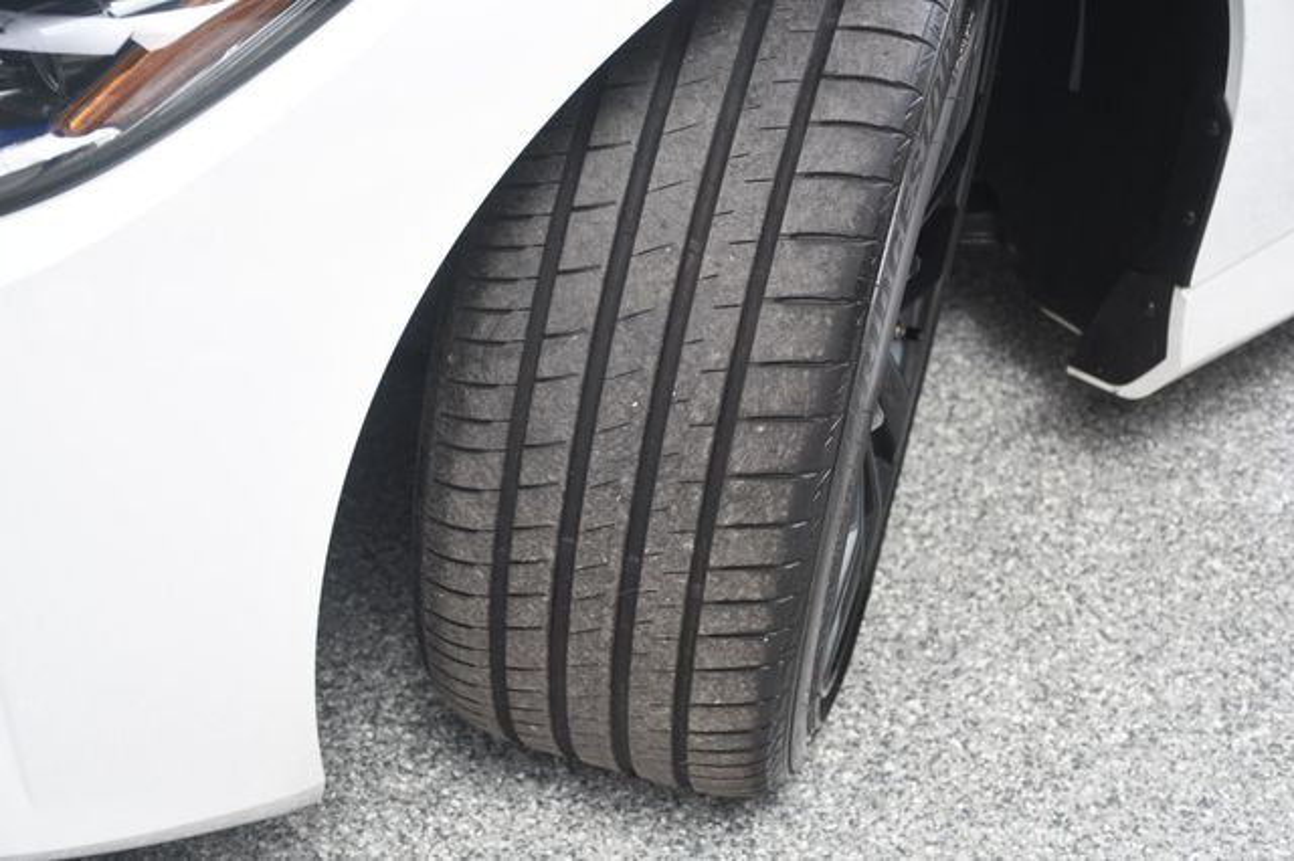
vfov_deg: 21.5
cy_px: 430
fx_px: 2263
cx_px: 647
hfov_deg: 31.9
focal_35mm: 63
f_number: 4.5
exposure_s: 1/160
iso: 100
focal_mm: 42
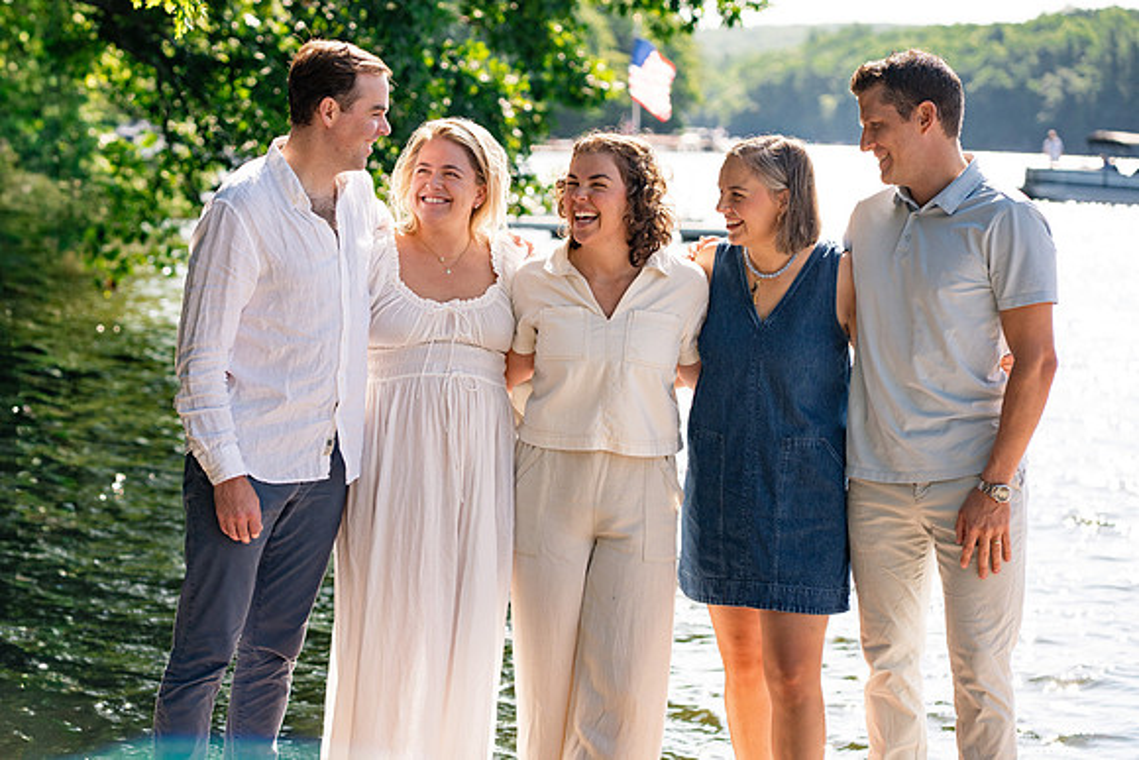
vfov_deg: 14.5
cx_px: 505
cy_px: 423
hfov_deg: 21.5
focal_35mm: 95
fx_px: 2993
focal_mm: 85
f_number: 3.5
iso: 320
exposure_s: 1/1600
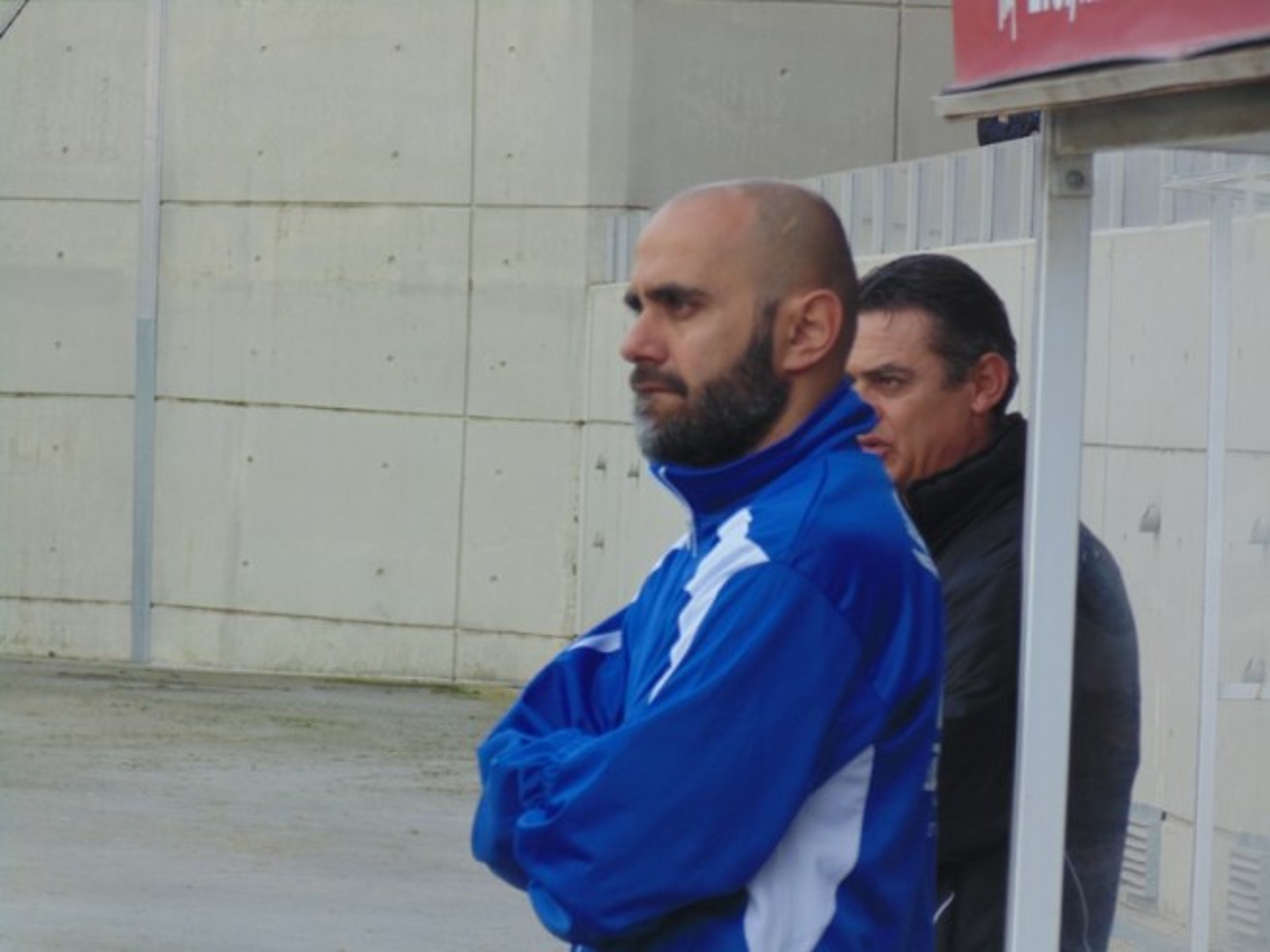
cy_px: 476
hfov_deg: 5.5
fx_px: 13134
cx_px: 635
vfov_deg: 4.2
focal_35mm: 358
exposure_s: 1/125
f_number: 6
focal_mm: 64.1
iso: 80
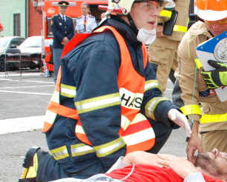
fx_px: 632
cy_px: 136
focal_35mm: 94
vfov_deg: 16.3
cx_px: 220
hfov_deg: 19.8
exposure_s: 1/200
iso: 100
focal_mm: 20
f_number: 3.8
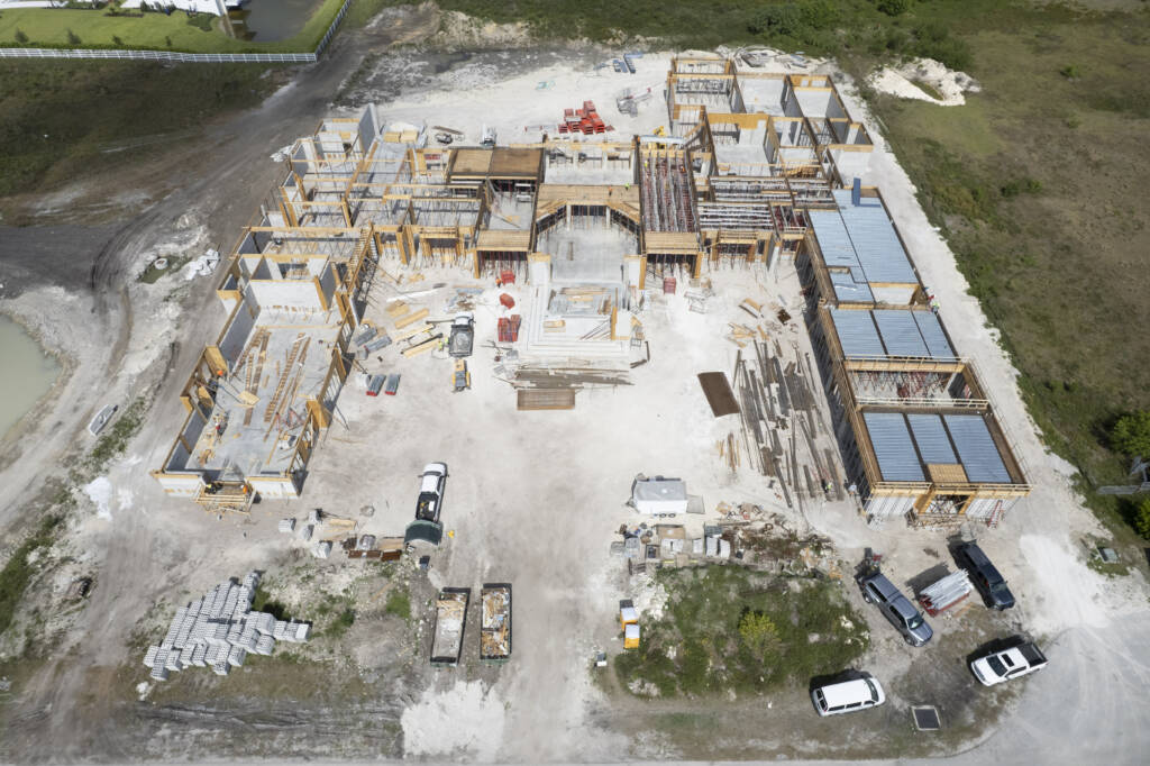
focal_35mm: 22
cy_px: 383
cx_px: 575
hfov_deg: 78.6
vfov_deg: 57.2
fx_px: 703
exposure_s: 1/4000
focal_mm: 8.38
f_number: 2.8
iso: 120
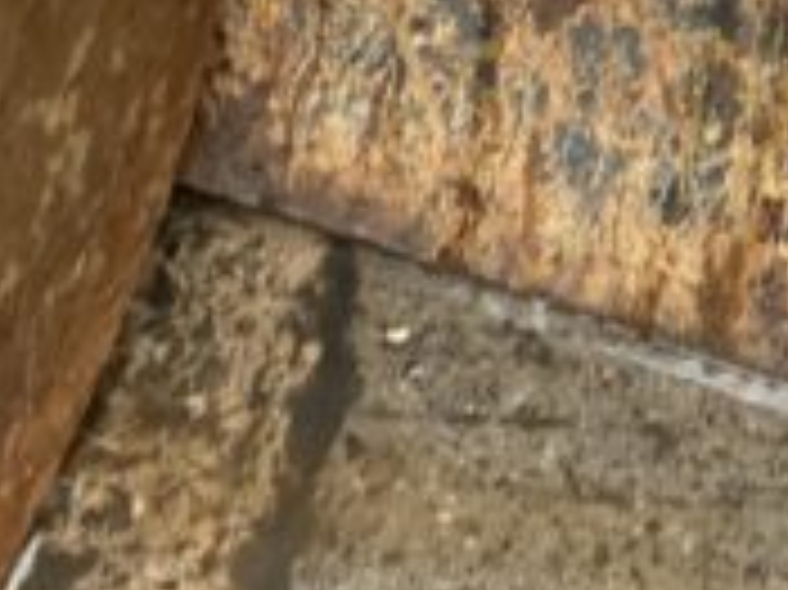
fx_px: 3867
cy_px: -405
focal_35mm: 170
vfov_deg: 8.4
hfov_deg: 11.3
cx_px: 1108
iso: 32
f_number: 1.8
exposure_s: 1/122
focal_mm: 3
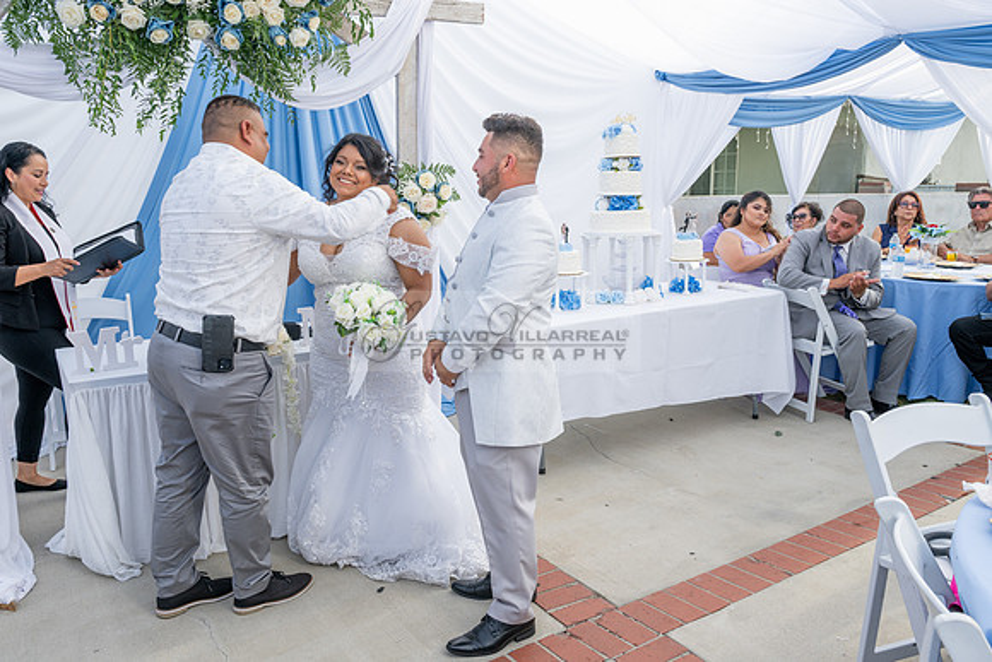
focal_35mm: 31
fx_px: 854
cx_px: 496
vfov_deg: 42.3
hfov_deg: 60.3
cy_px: 331
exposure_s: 1/125
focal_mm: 31
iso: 200
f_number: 8
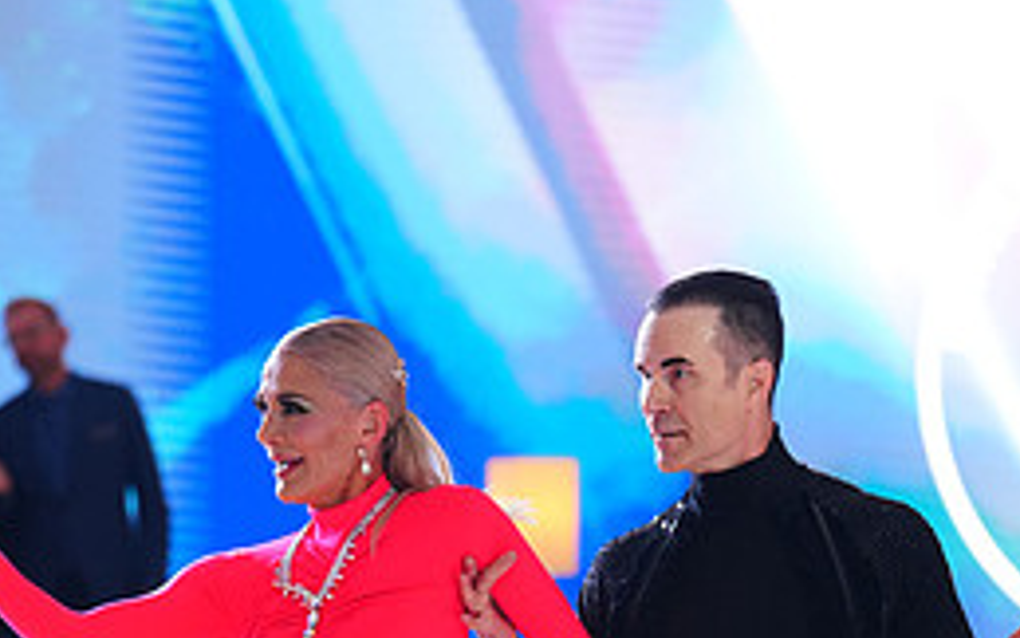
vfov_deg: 5.1
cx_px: 593
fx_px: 7118
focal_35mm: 256
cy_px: 839
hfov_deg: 8.2
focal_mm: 112
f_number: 2.8
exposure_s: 1/400
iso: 1600
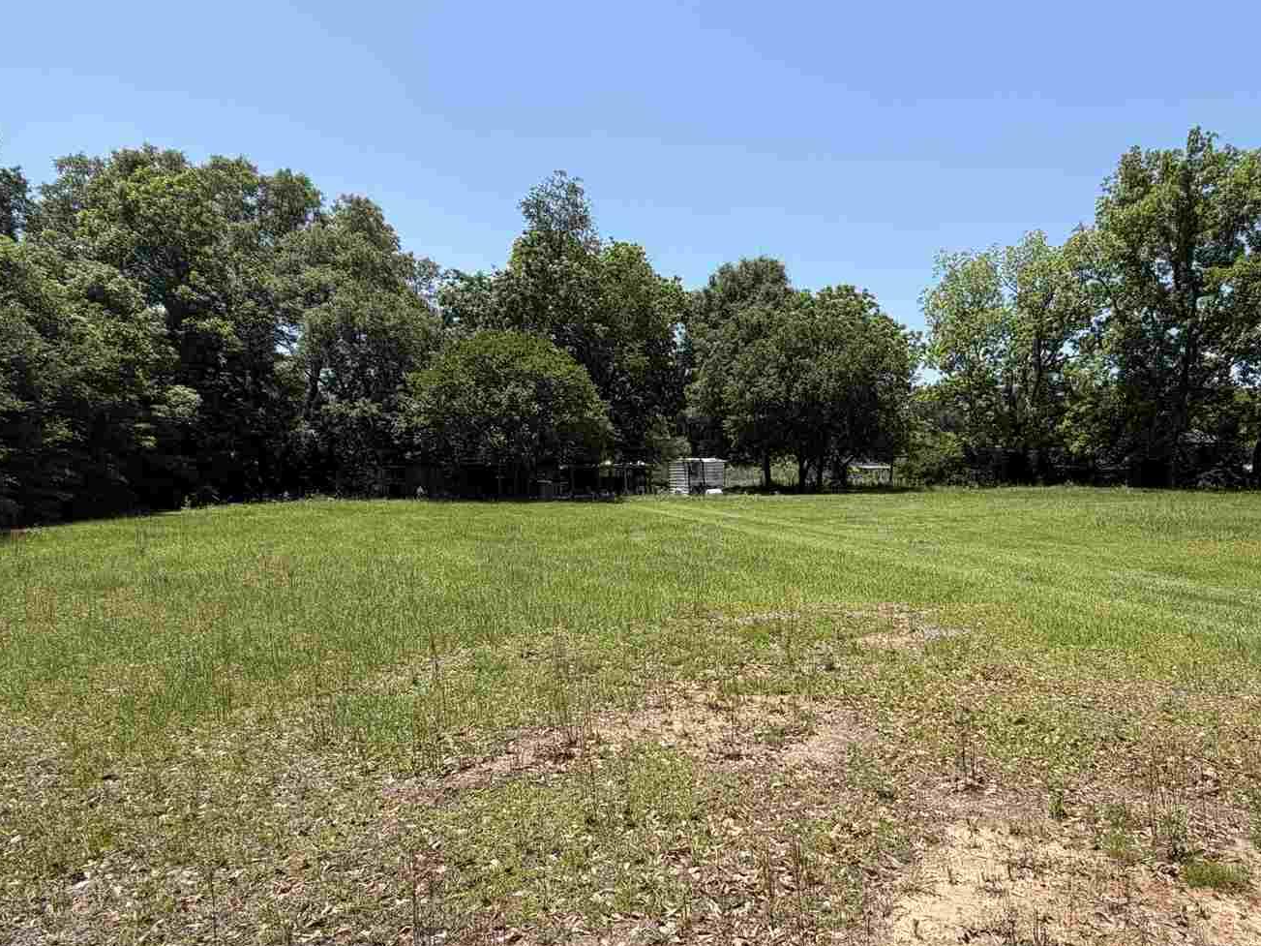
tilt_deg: -7.6
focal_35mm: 22
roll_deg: +0.1
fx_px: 801
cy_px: 571
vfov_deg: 60.5
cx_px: 769
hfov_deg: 75.4
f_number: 2.2
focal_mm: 2.22
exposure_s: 1/770
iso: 25
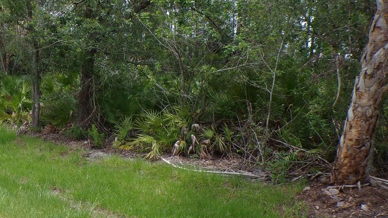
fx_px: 473
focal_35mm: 46
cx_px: 98
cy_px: 155
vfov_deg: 25.8
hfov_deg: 43.2
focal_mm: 4.3
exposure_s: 1/480
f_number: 4.4
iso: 100
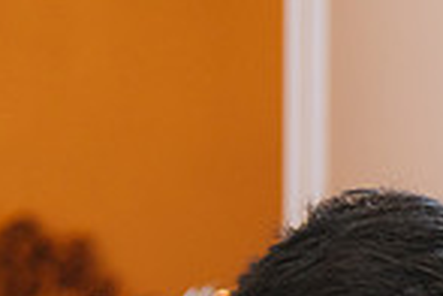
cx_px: 699
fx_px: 2424
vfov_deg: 6.8
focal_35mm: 197
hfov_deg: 10.1
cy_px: 581
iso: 1000
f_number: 3.5
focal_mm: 50
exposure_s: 1/250
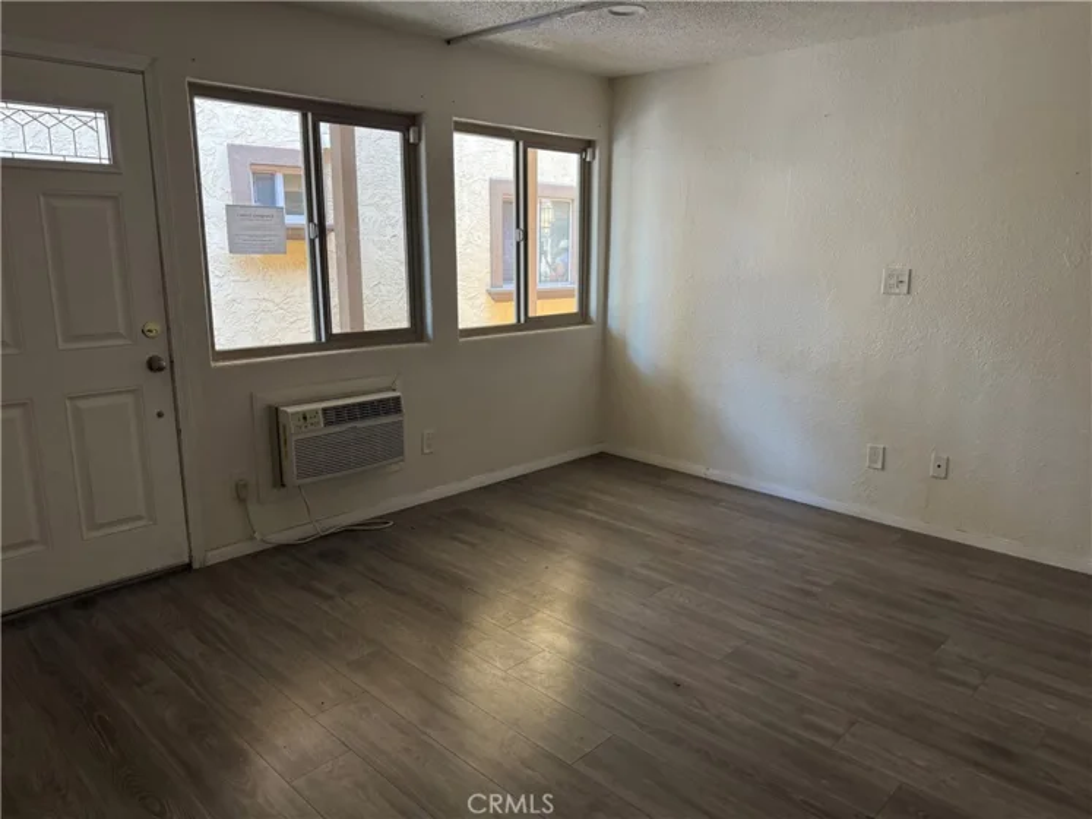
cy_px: 410
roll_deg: +2.7
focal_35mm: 24
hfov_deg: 71.6
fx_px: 757
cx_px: 546
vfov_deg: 56.8
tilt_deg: -12.6
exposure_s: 1/60
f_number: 1.78
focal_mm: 6.76
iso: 500
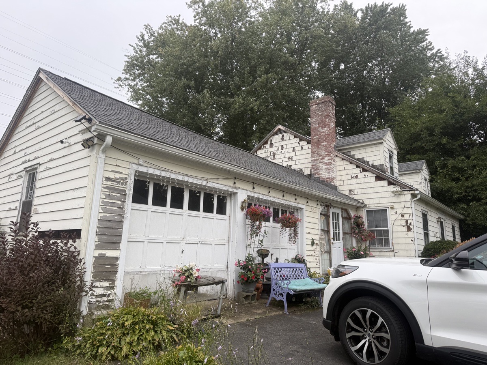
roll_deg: -2.6
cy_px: 182
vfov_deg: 56.8
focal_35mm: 24
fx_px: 338
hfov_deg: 71.6
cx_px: 244
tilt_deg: +12.2
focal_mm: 6.76
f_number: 1.78
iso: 80
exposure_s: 1/410
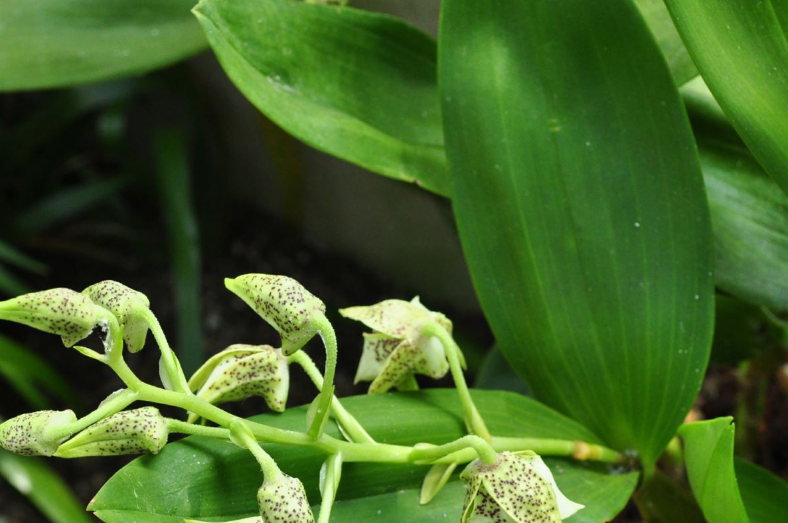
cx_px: 337
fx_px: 1703
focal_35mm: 78
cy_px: 426
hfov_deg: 26.0
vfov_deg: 17.3
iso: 400
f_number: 8
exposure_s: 1/100
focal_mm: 29
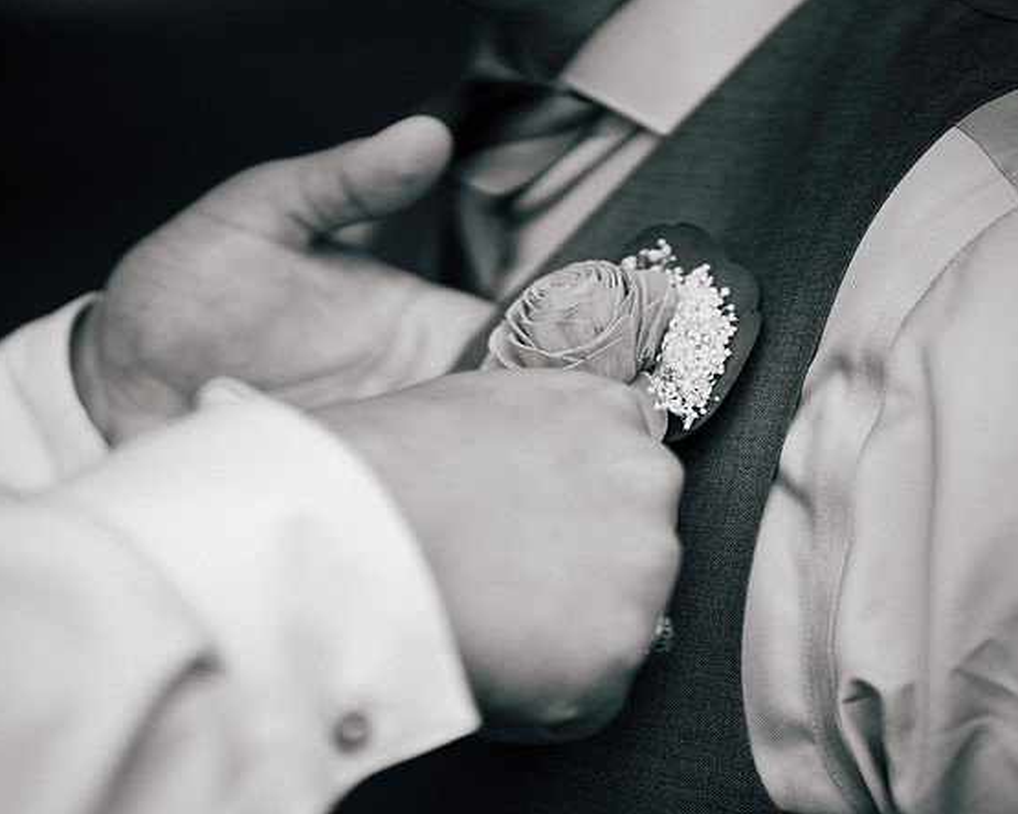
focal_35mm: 97
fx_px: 2923
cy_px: 407
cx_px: 553
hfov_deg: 19.8
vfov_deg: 15.9
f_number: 1.8
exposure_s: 1/8000
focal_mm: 85
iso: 320
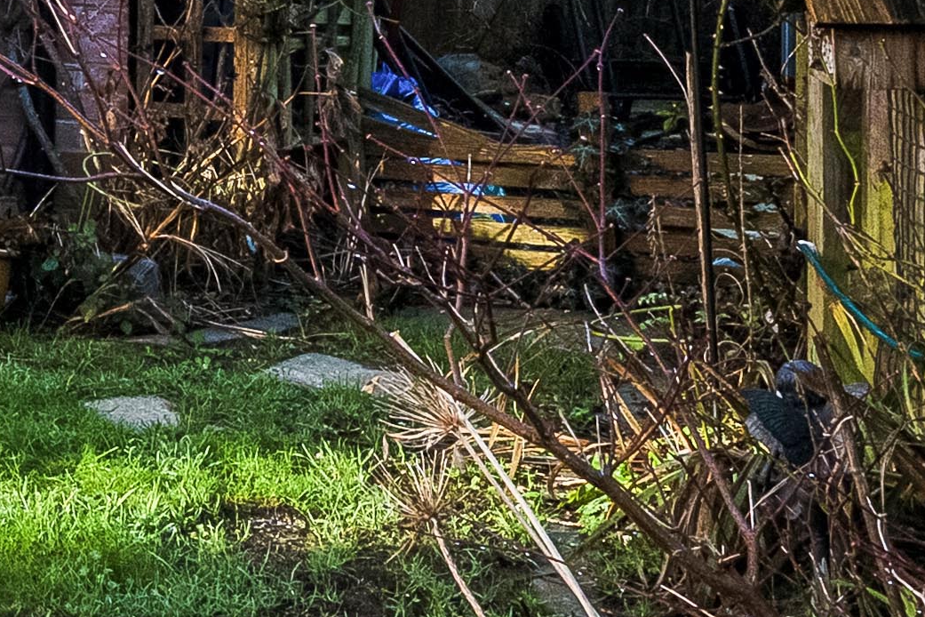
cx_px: -1061
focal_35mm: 96
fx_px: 2464
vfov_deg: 13.5
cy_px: -269
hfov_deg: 15.6
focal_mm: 16.5
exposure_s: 1/200
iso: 250
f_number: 8
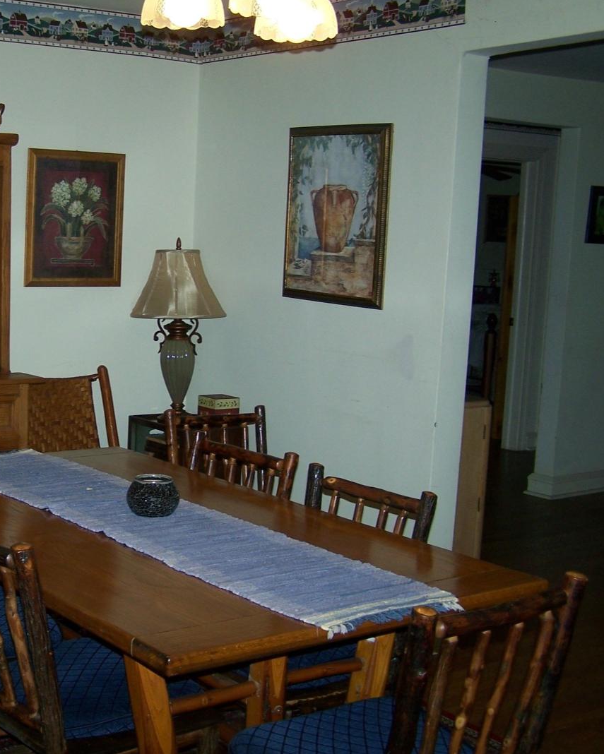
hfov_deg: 29.5
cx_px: 114
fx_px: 1117
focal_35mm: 50
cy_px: 380
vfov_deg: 37.3
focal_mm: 6.3
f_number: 2.8
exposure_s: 1/60
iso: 80
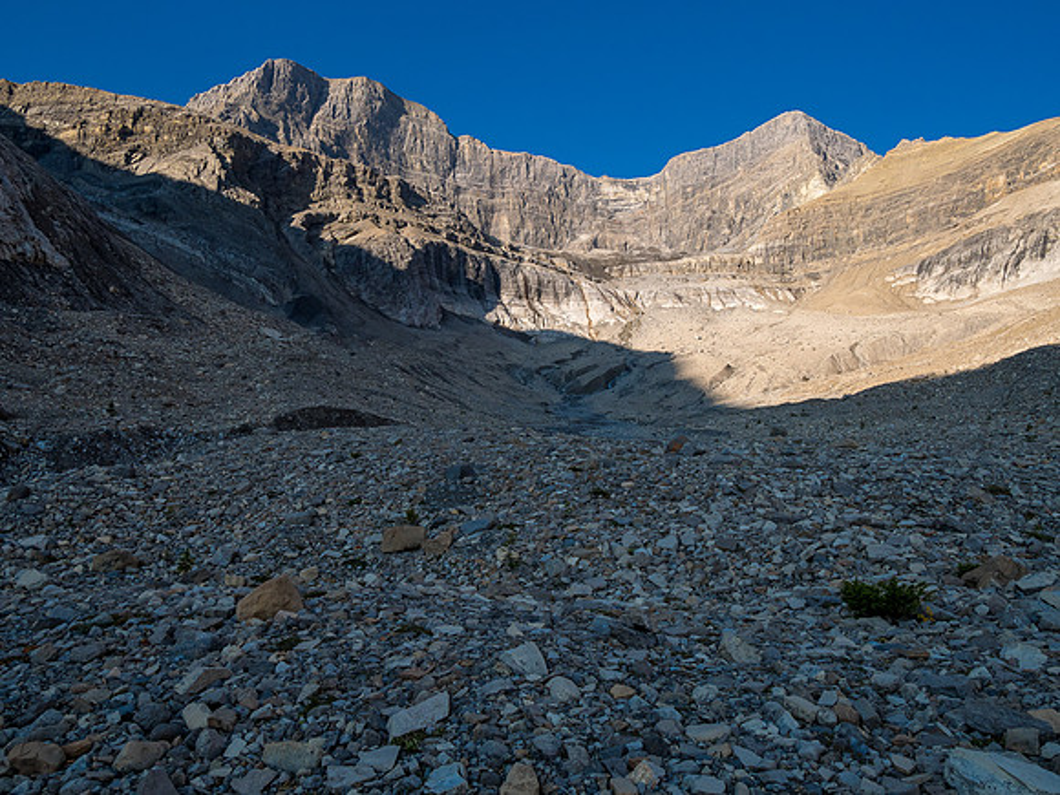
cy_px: 398
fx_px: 735
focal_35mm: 24
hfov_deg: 71.6
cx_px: 530
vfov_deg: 56.8
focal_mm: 12
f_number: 8
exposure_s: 1/320
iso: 200
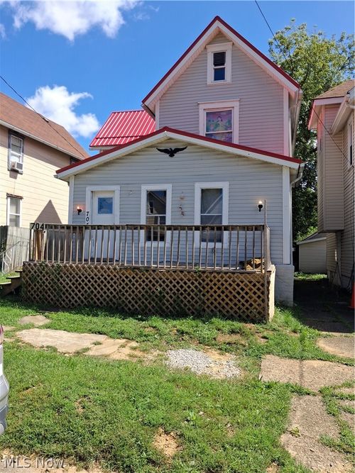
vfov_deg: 65.3
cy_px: 236
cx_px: 178
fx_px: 369
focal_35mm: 27
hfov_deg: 51.3
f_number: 1.8
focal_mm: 4
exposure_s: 1/434
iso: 20
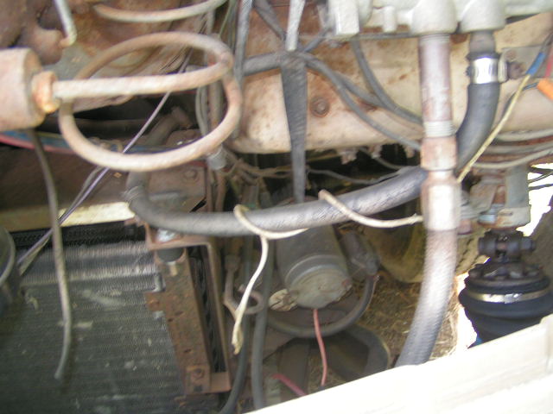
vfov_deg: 37.7
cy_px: 207
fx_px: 607
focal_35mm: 38
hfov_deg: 49.0
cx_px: 276
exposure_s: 1/40
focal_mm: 5.8
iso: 100
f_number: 2.8
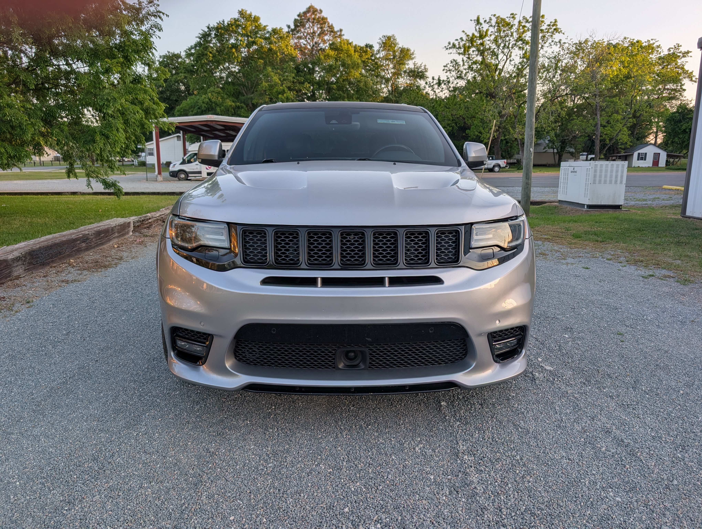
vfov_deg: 56.9
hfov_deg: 71.5
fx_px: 487
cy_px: 264
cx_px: 351
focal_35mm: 24
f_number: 1.68
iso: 25
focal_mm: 6.9
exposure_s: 1/200
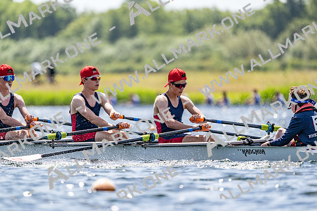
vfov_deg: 3.4
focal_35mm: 400
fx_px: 3523
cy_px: 106
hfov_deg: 5.2
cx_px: 158
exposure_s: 1/2500
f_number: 4.5
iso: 280
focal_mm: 400
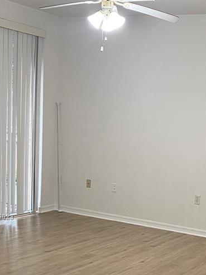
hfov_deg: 23.0
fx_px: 500
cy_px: 217
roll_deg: -3.8
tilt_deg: -10.9
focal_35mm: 63
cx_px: 162
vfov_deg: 30.1
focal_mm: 4.25
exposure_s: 1/60
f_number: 1.8
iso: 125
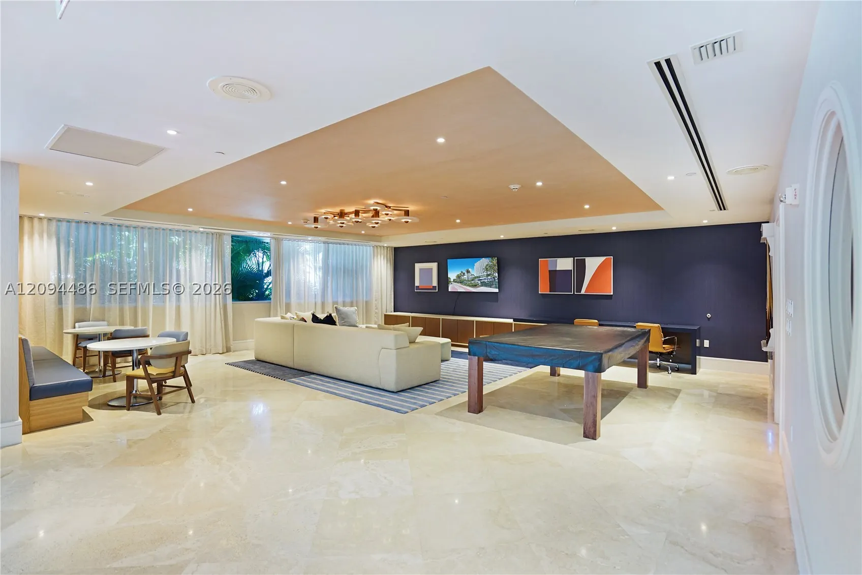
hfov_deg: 96.7
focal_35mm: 16
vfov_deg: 73.8
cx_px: 431
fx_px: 383
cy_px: 288
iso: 640
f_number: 4
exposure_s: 1/80
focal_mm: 16
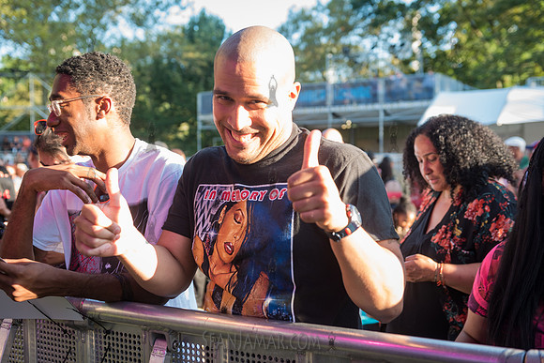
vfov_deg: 31.9
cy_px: 182
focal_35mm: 42
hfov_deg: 46.4
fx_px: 635
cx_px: 272
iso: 200
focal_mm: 42
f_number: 4
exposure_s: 1/125
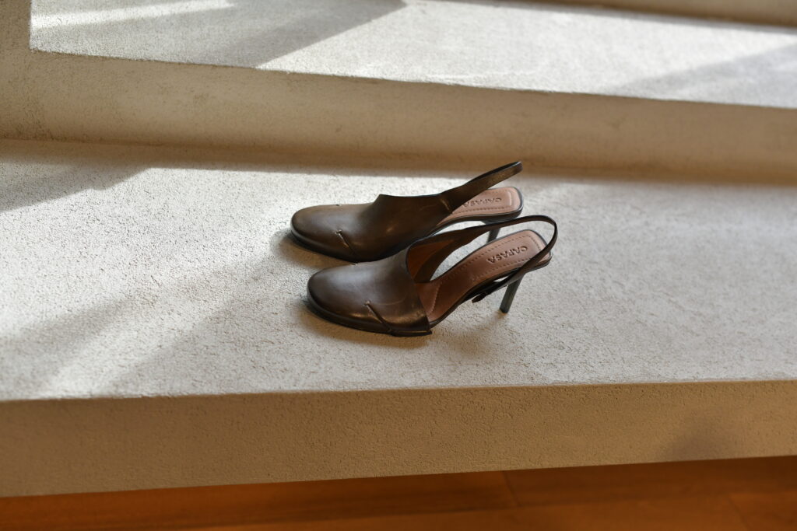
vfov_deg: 27.0
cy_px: 266
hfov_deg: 39.6
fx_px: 1107
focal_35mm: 50
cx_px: 398
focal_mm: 50
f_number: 4
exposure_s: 1/1000
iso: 800
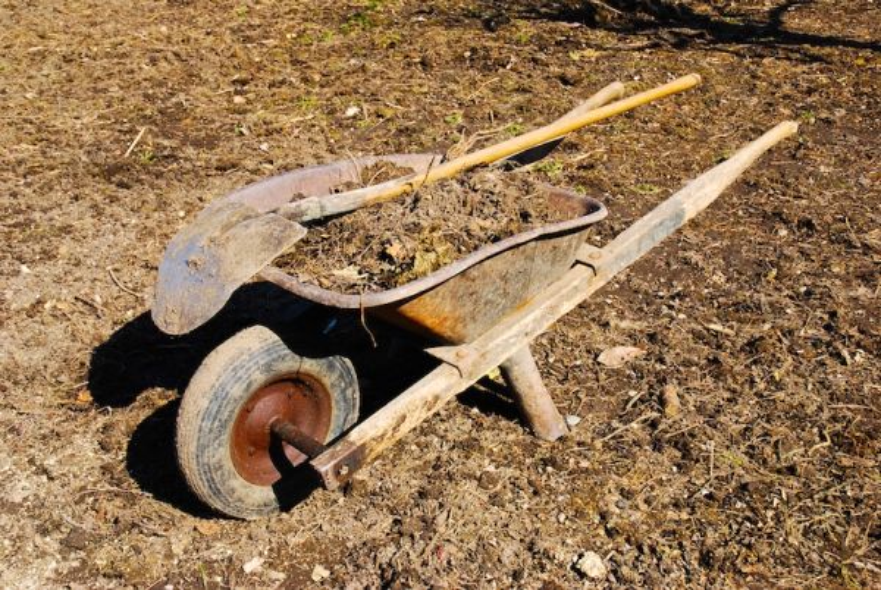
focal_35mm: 46
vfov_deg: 29.0
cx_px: 440
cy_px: 295
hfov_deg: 42.3
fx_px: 1140
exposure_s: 1/160
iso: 100
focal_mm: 31
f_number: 7.1
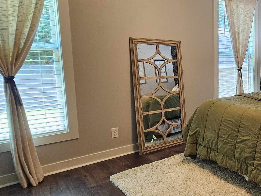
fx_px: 219
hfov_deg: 51.2
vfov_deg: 48.1
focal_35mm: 29
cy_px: 87
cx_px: 254
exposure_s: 1/60
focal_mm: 2.2
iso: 320
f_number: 2.2
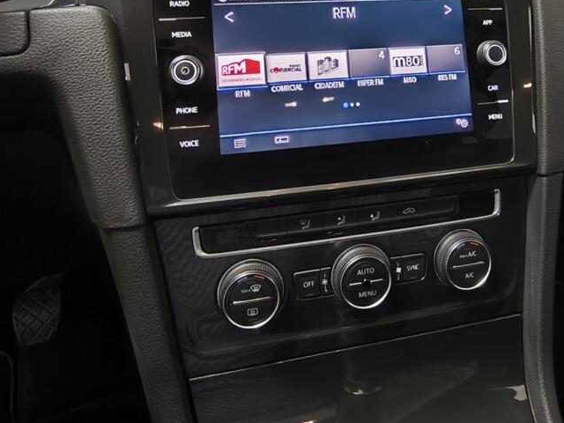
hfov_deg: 59.2
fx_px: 489
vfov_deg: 43.4
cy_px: 55
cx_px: 354
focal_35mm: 30
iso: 1000
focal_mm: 1.65
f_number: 2.2
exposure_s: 1/20
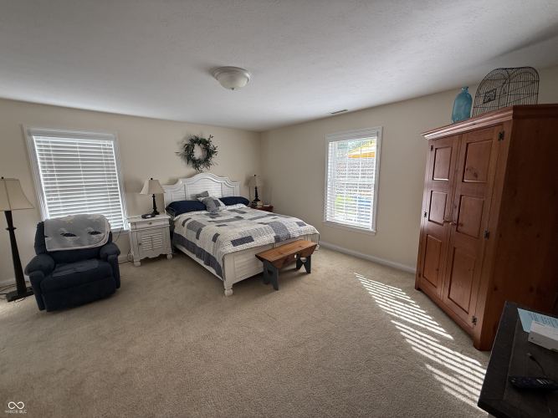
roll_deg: +0.4
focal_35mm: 14
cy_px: 209
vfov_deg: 85.7
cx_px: 279
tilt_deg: -10.3
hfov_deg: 102.1
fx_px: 226
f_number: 2.2
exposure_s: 1/99
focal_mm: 2.22
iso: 80
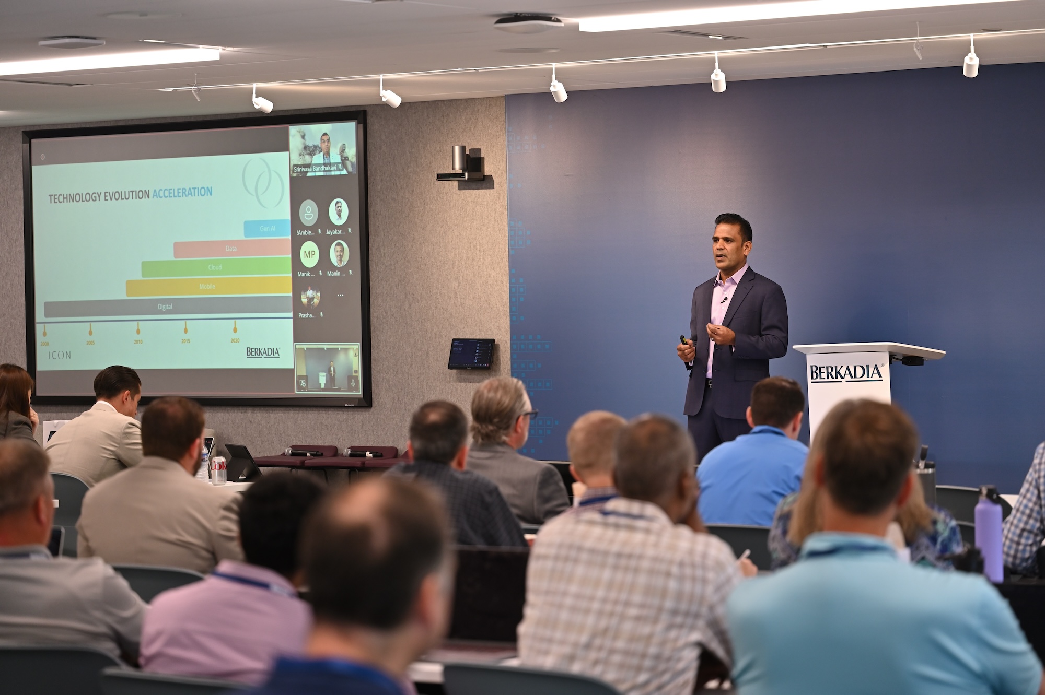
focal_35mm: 105
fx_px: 3046
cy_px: 348
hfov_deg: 19.5
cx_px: 522
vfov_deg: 13.0
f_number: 3.5
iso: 800
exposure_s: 1/250
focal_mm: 105
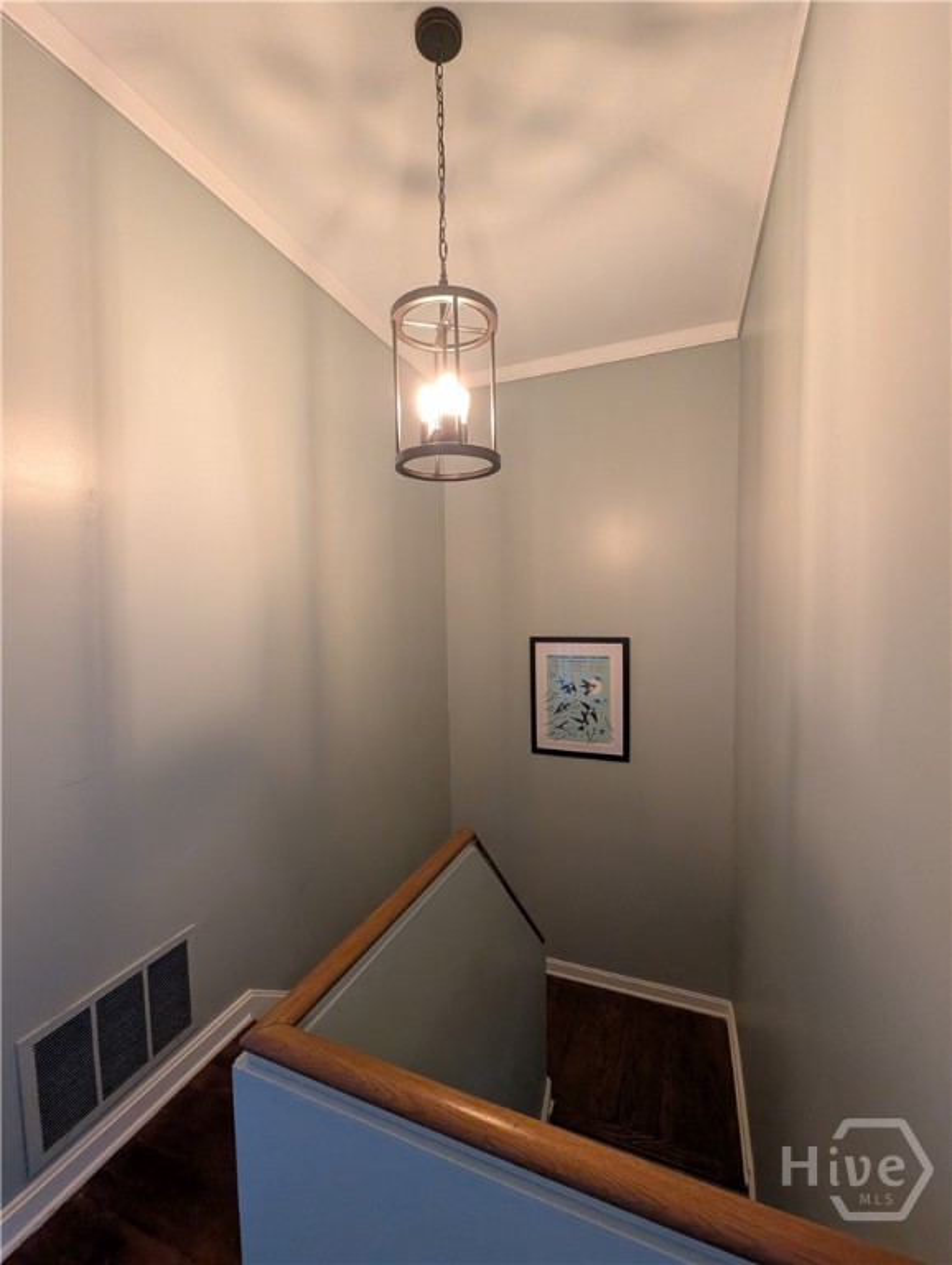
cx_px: 476
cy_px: 632
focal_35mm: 13
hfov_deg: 90.0
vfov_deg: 106.1
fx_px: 476
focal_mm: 1.95
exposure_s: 1/60
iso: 451
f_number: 2.2
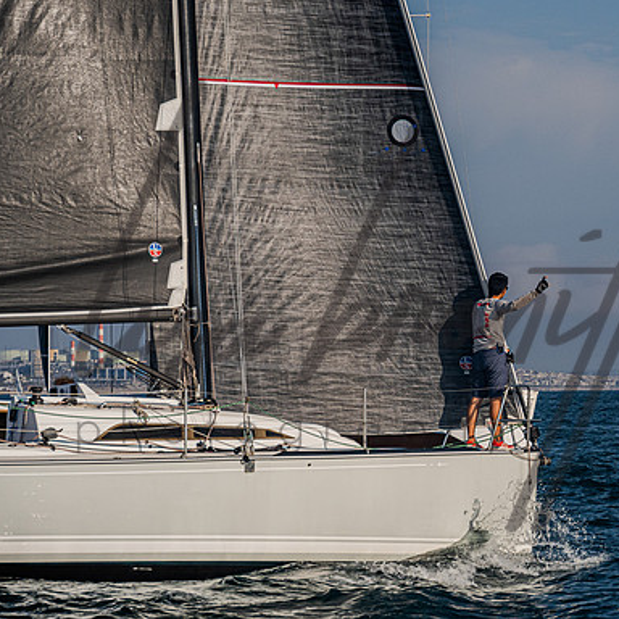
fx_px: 4046
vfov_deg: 8.7
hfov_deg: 8.7
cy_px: 248
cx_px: 600
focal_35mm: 200
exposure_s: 1/1600
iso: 400
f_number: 6.3
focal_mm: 115
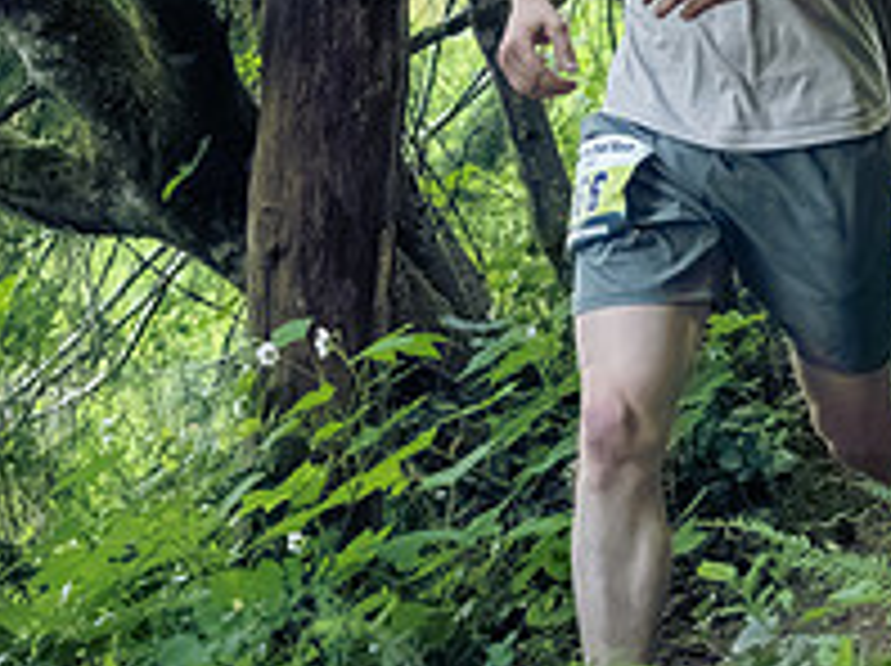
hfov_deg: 10.9
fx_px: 4679
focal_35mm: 182
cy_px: -182
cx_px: 459
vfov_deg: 8.0
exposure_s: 1/1250
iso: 6400
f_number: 2.8
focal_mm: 31
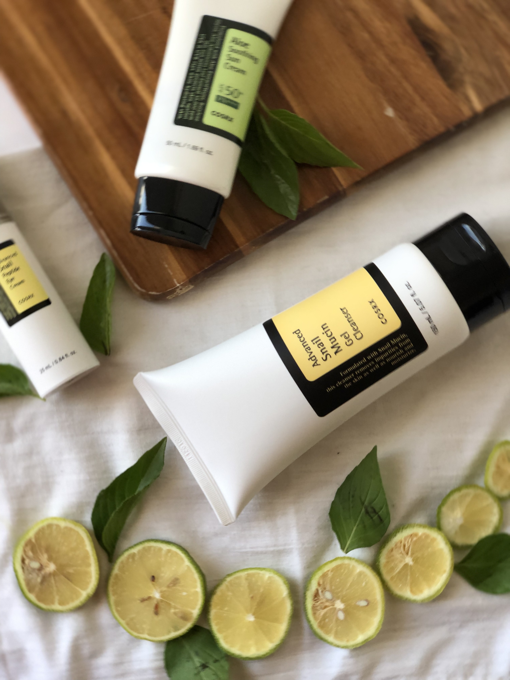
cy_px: 340
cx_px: 255
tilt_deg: -85.5
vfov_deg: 36.8
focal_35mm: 52
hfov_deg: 28.0
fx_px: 1021
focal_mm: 6
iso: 40
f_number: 2.4
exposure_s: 1/60
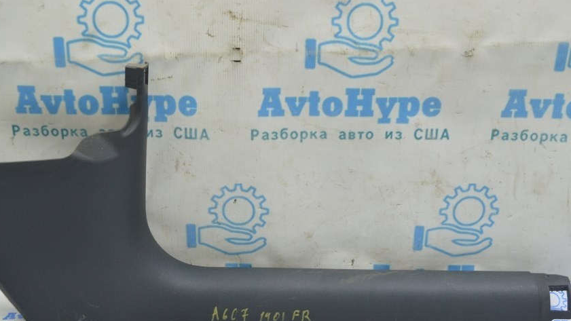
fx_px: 782
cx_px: 256
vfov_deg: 23.1
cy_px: 218
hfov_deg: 40.1
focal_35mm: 52
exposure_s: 1/20
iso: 400
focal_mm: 27
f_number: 5.6
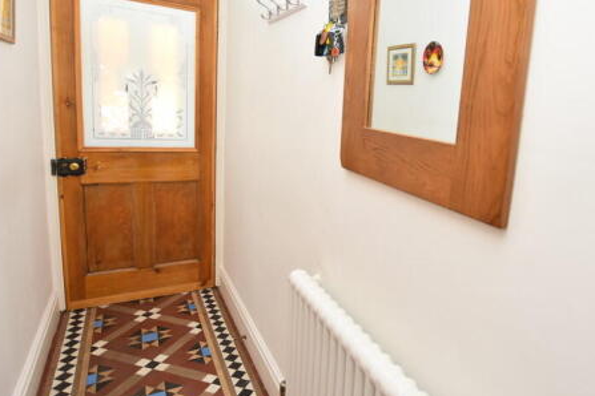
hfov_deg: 76.1
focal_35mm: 22
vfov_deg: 56.9
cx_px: 396
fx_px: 364
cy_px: 163
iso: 360
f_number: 4
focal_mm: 10
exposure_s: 1/60
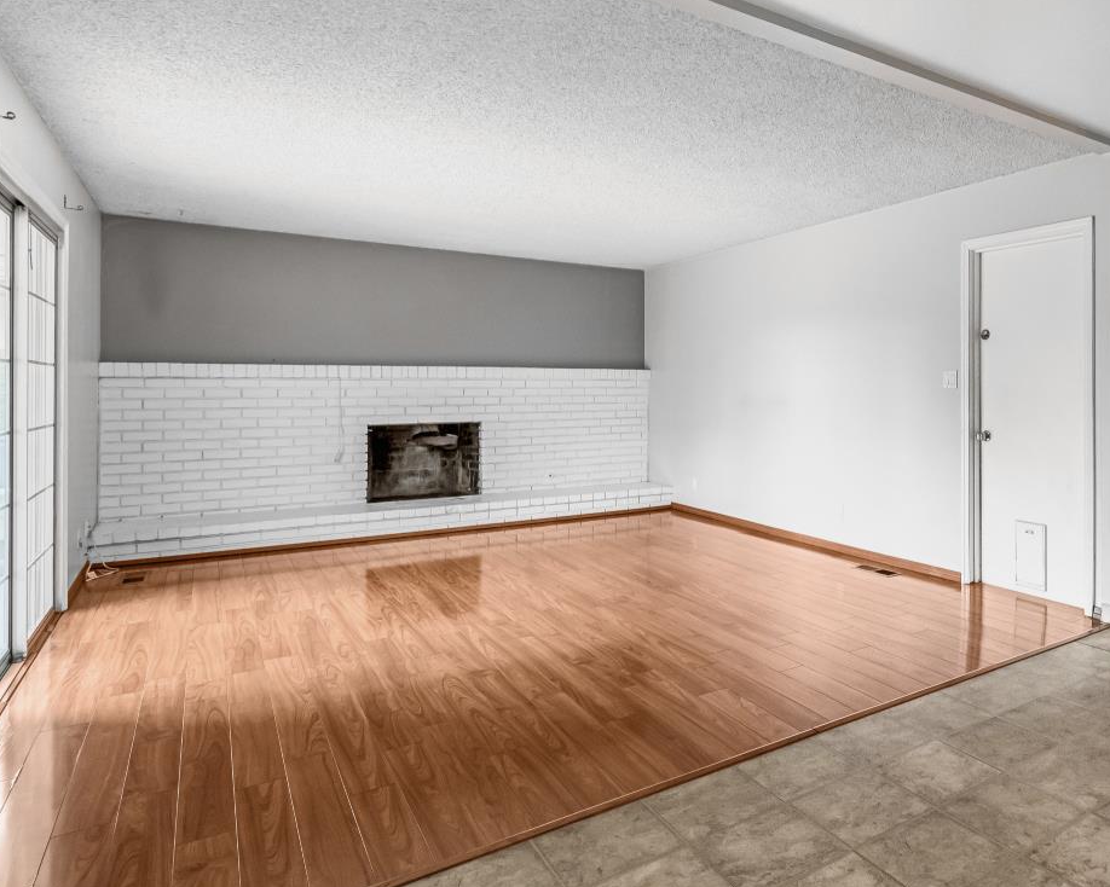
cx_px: 889
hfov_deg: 65.9
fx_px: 755
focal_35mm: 23
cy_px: 402
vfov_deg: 60.8
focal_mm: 10
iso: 400
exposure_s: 1/8
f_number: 8
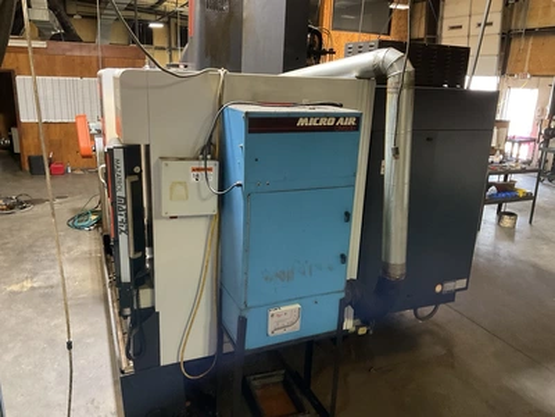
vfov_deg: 48.2
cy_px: 208
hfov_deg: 61.7
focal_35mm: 29
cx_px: 278
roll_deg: -5.1
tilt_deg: -16.8
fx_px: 465
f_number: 1.8
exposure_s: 1/30
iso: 400
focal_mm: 3
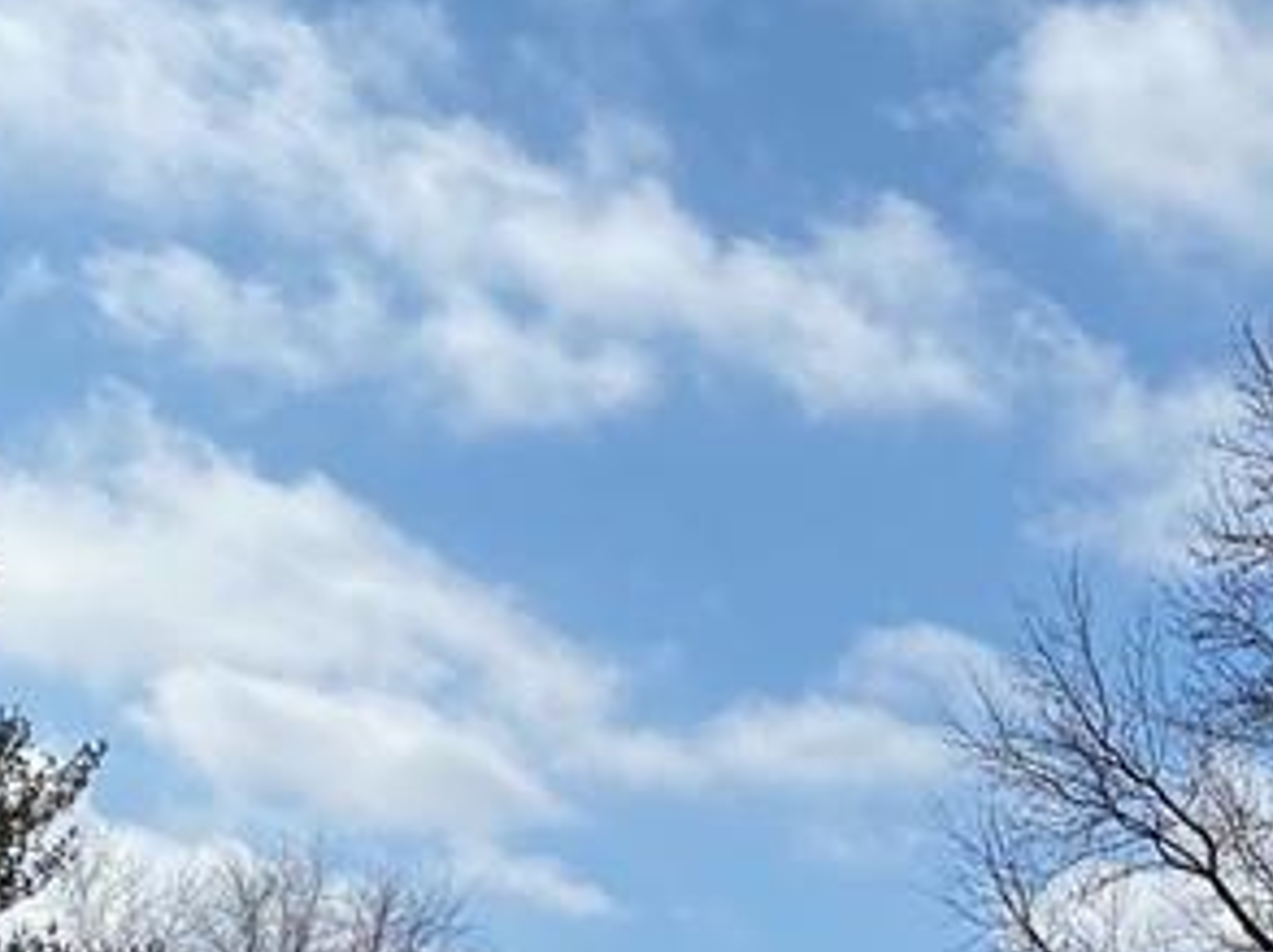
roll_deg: -0.1
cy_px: 1278
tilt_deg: +5.0
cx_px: 1464
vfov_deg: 15.3
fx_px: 3342
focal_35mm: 91
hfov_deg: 20.4
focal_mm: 4.25
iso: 32
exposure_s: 1/3610
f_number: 1.8
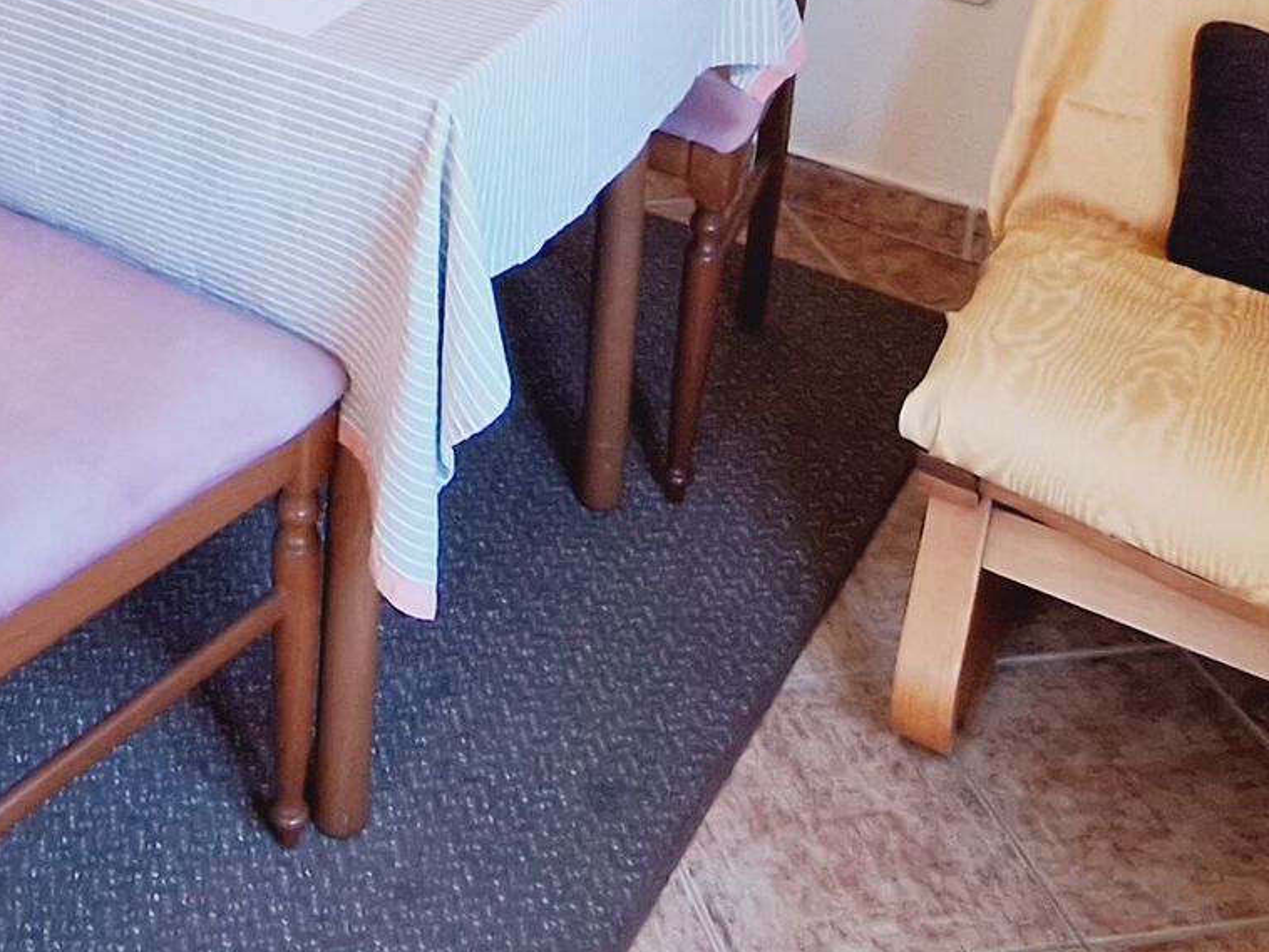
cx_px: 198
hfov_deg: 37.7
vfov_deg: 24.9
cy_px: -383
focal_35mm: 48
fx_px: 1760
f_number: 2.2
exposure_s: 1/33
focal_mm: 1.74
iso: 80
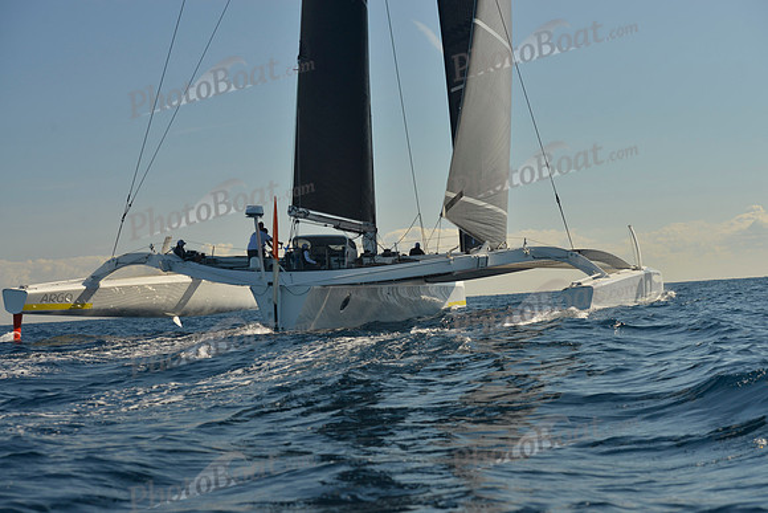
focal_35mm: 70
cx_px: 384
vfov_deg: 19.5
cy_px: 256
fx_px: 1494
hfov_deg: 28.8
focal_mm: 70
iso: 200
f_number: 7.1
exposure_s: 1/640
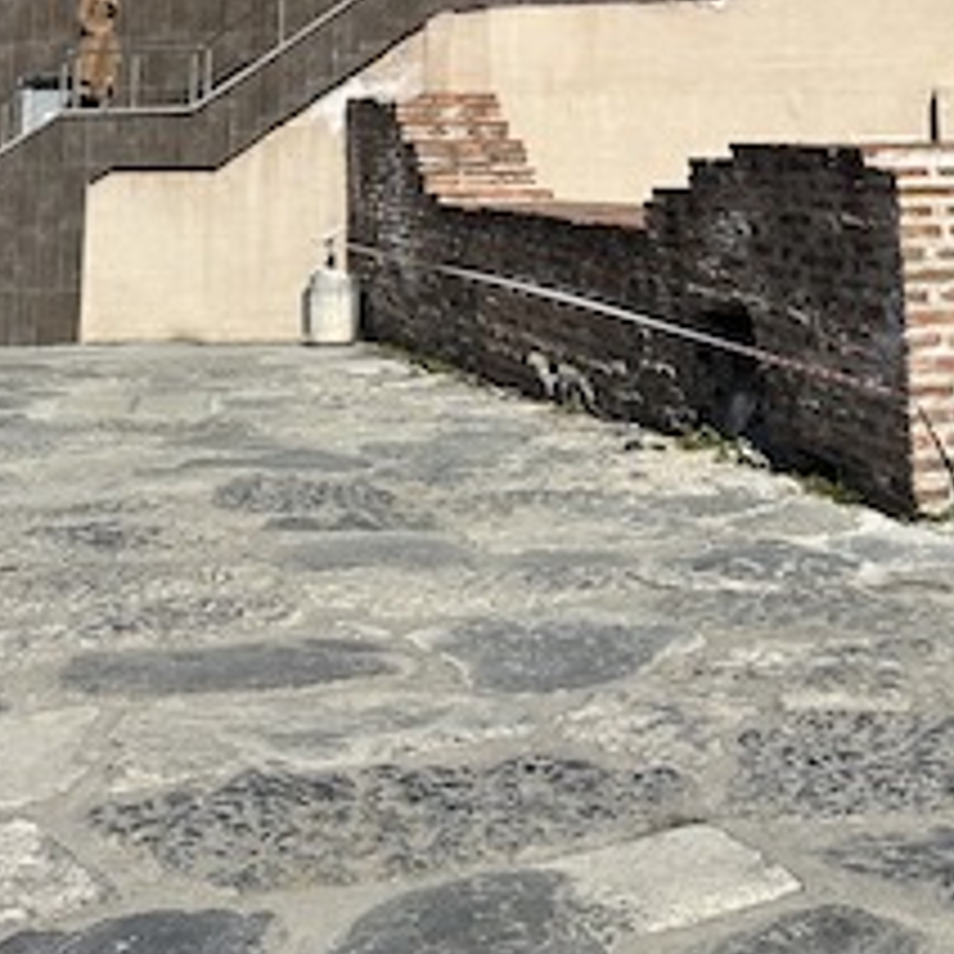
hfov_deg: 26.9
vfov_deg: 23.0
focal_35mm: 64
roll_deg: +0.7
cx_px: 482
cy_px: -378
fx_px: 1996
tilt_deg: +15.8
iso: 80
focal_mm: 6.86
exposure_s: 1/7042
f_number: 1.78
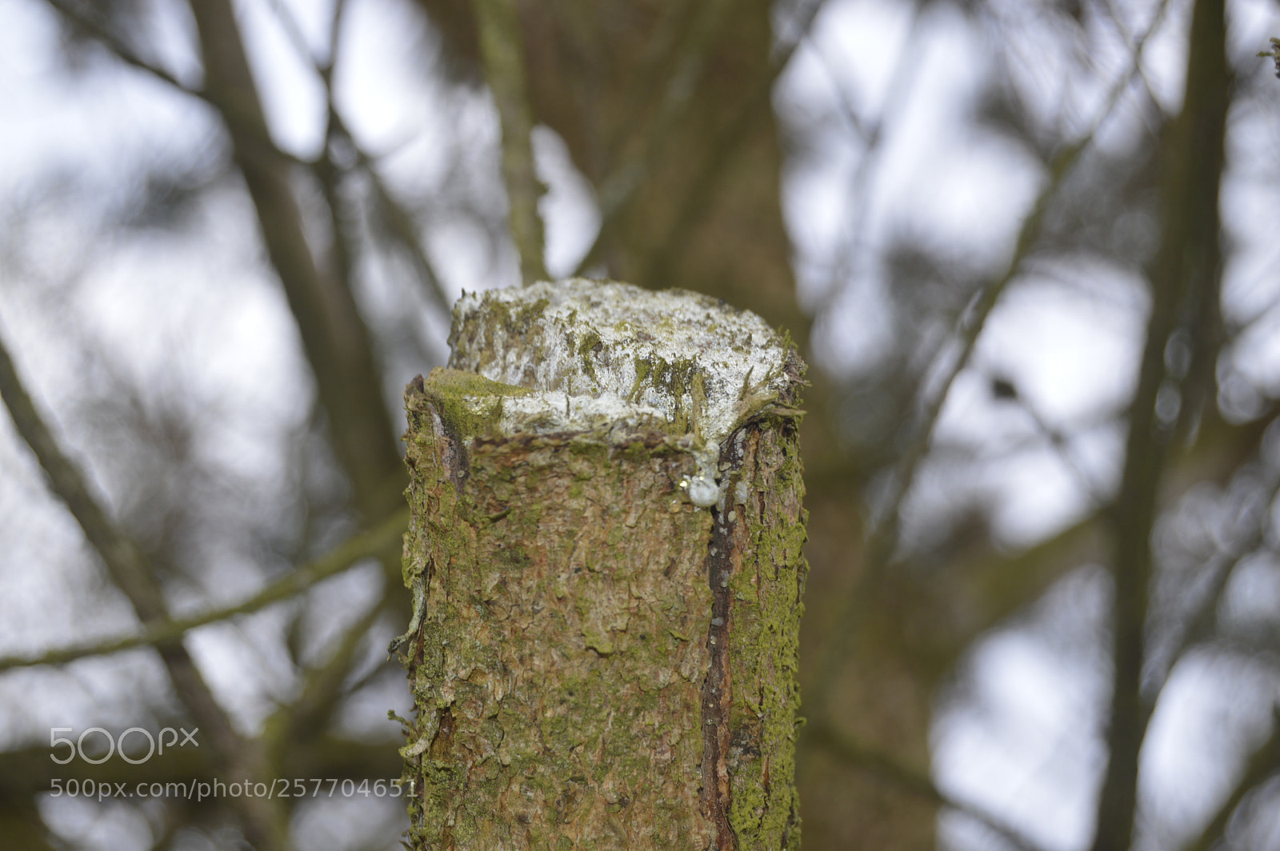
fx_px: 2931
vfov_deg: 16.5
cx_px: 640
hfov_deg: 24.6
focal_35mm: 82
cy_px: 426
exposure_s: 1/125
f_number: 5.6
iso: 100
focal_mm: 55
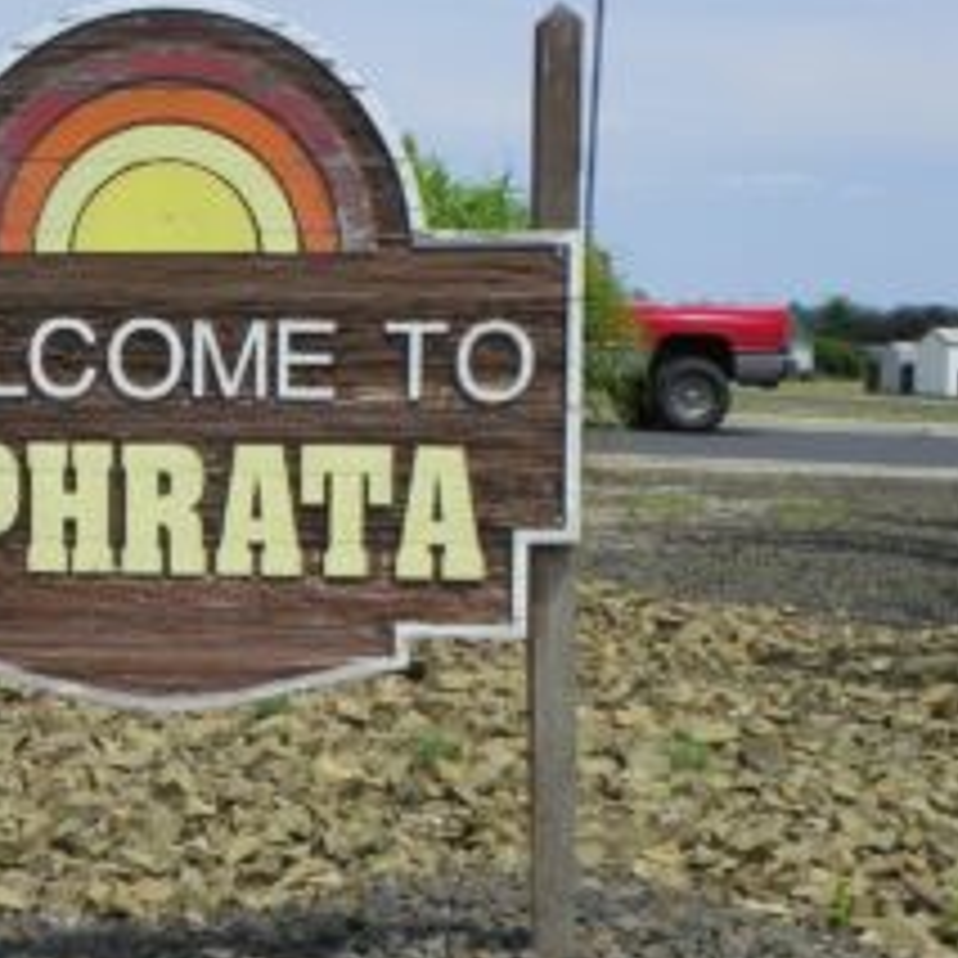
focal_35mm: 83
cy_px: 450
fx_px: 2599
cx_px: 166
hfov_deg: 20.6
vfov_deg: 20.9
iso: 64
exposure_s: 1/500
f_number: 5.6
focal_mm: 8.9
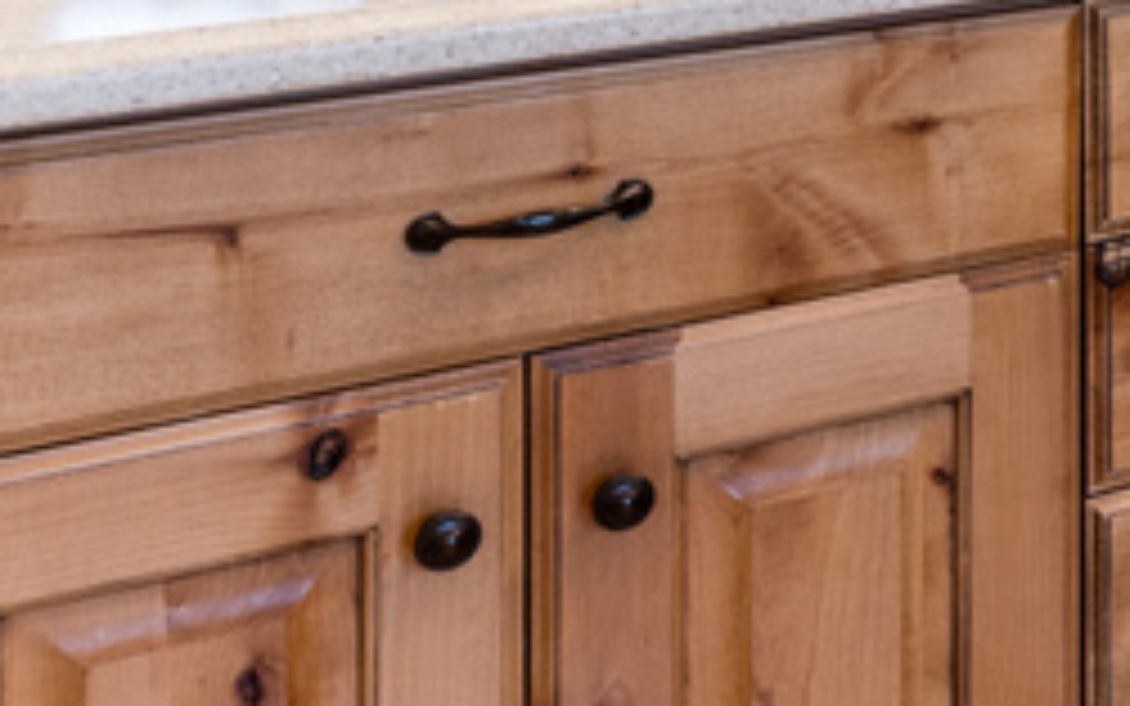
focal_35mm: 85
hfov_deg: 19.0
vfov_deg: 13.9
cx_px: 1990
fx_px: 2621
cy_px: -501
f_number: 7.1
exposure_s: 1/40
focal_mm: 20.5
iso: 500
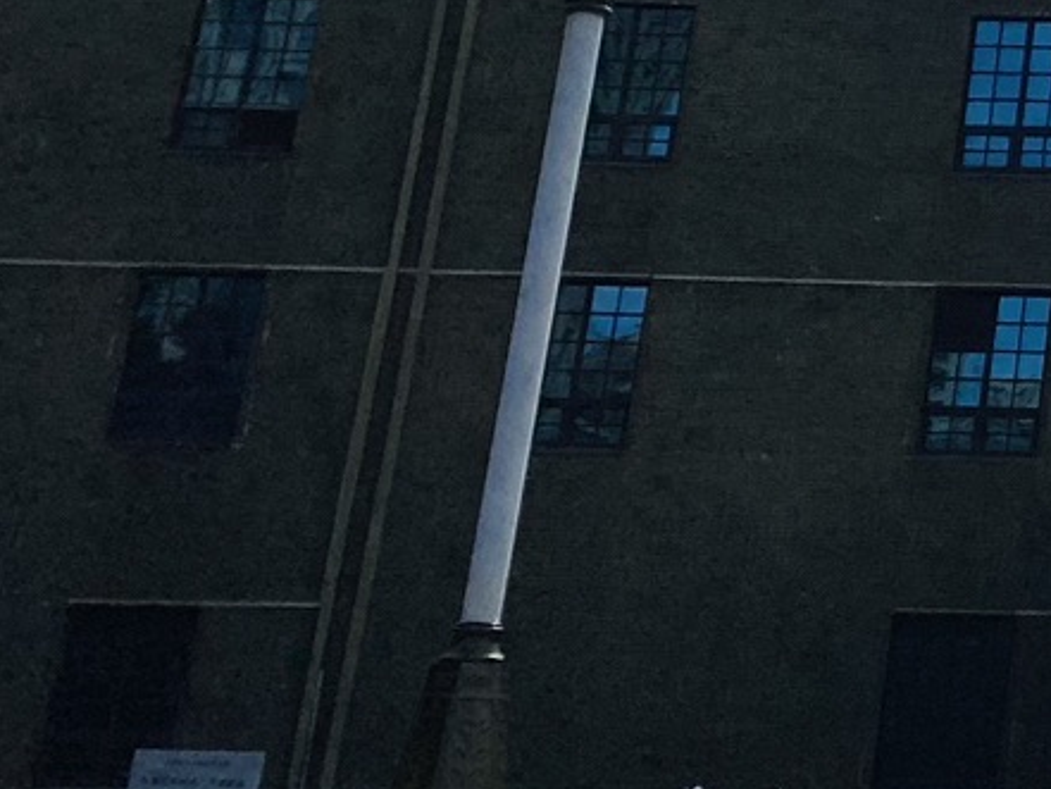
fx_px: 3584
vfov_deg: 11.7
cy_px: -584
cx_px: 2128
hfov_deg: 14.0
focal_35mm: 118
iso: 40
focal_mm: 4.25
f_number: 1.8
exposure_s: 1/14286
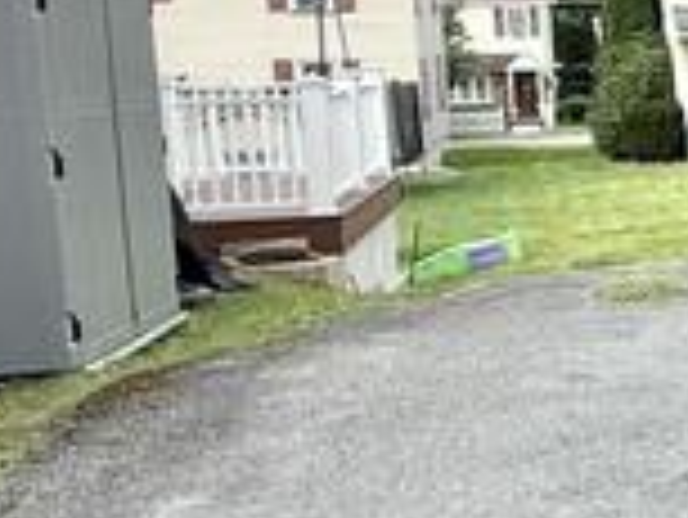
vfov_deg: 18.9
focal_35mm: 78
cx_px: 1563
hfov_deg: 15.8
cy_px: 203
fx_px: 1551
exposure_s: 1/1497
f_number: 2.2
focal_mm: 2.22
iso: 50
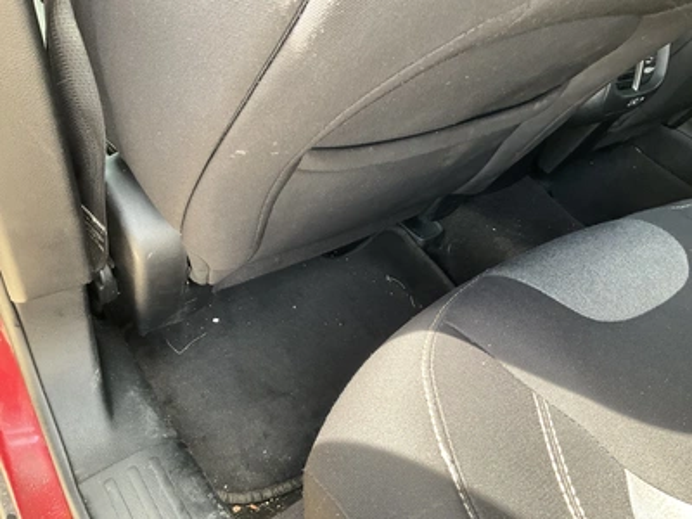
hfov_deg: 61.7
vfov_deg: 48.2
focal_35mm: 29
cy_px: 260
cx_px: 346
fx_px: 580
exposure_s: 1/66
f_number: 1.8
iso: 64
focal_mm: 3
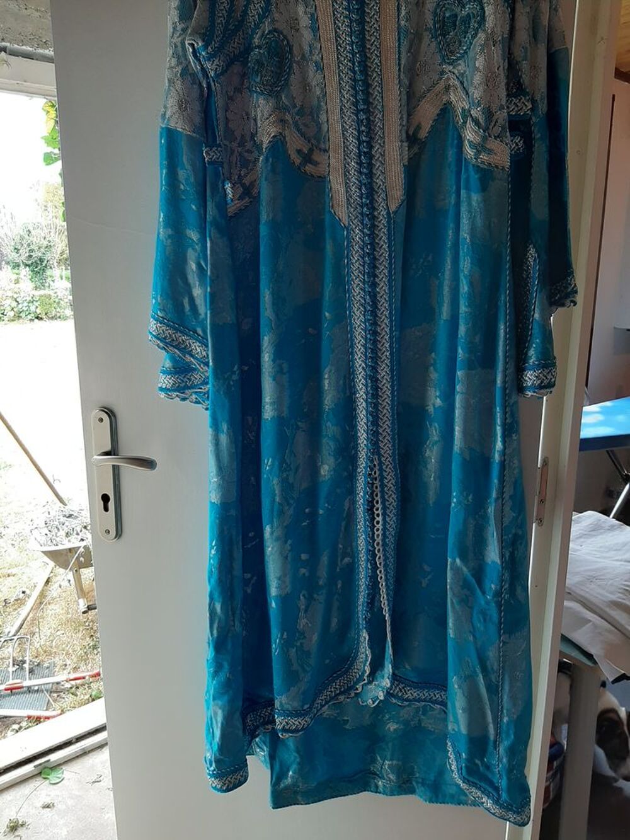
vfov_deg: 67.3
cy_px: 420
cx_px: 315
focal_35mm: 26
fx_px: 631
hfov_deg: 53.1
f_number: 1.7
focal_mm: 3.93
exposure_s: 1/50
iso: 40
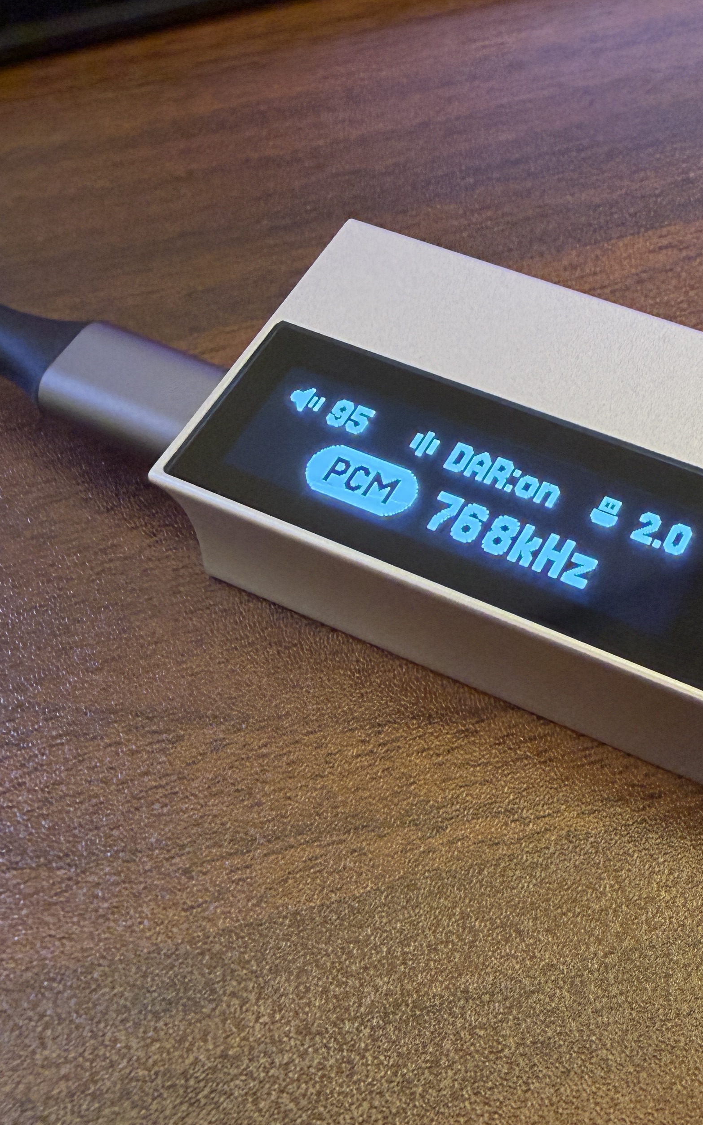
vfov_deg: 48.2
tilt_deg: -59.5
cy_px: 610
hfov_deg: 30.1
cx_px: 614
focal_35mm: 41
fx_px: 1257
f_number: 2.2
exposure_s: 1/55
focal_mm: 2.22
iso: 400
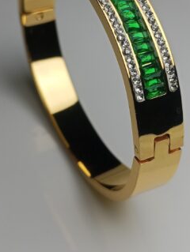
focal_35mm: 70
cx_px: 84
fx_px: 511
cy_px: 112
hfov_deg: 21.0
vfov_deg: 27.7
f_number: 1.8
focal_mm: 3.98
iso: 50
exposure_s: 1/544
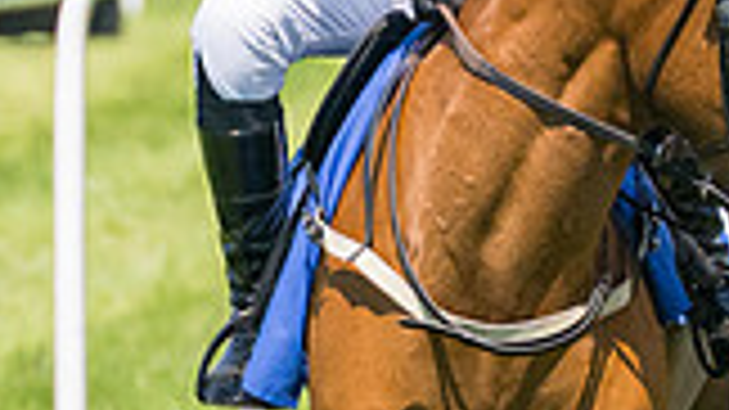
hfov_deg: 2.1
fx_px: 19672
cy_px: 144
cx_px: 573
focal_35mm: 1018
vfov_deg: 1.2
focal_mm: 135
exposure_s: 1/6400
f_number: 4
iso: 400
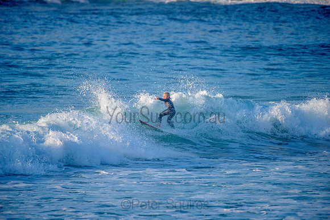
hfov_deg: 4.1
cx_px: 165
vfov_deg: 2.8
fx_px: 4584
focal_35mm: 500
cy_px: 110
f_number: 5.6
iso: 400
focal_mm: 500
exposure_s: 1/2000
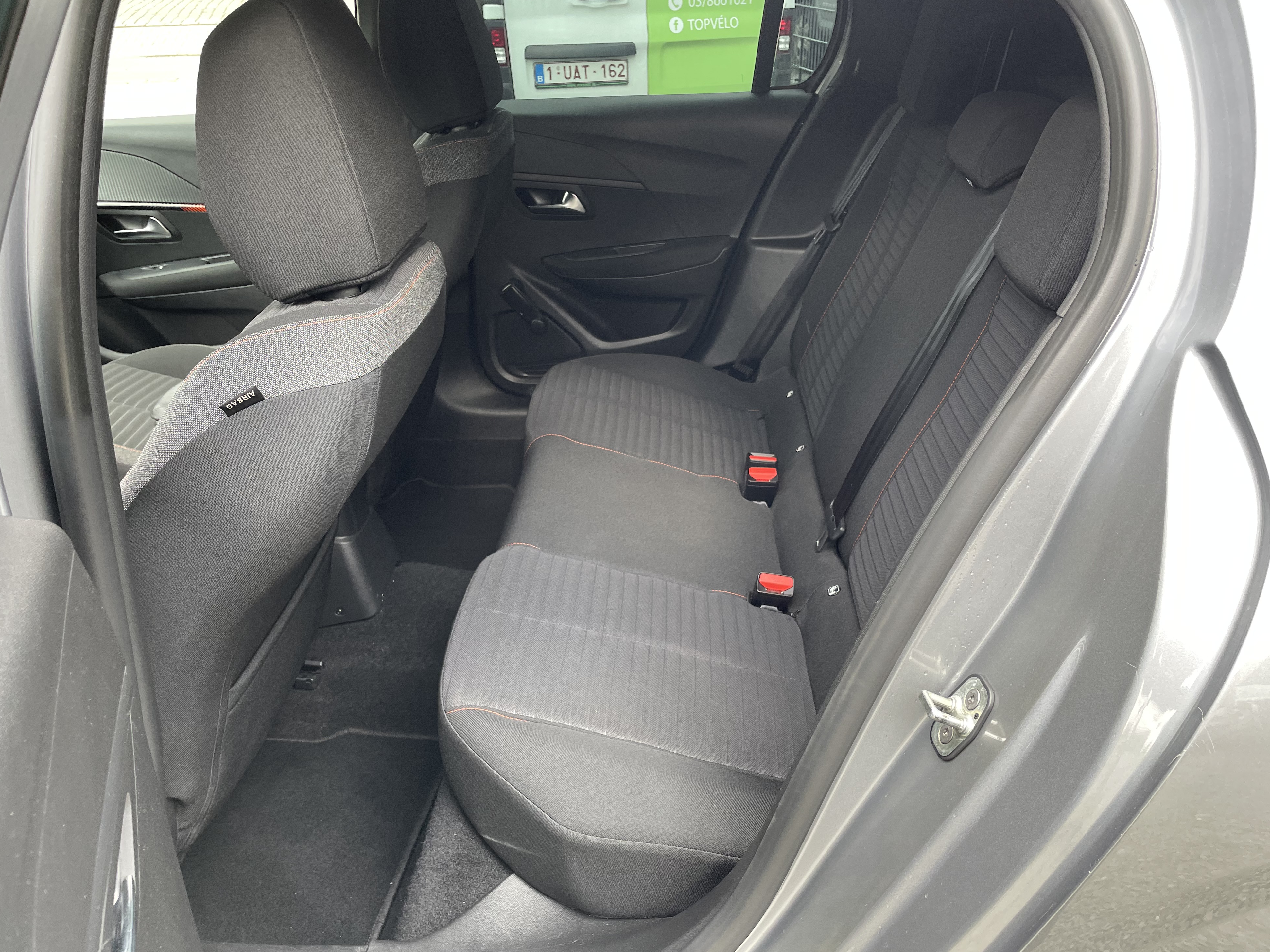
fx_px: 991
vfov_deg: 51.3
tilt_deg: -26.5
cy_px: 466
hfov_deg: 65.3
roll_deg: +1.1
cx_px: 647
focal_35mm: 27
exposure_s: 1/121
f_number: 1.6
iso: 100
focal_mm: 4.2
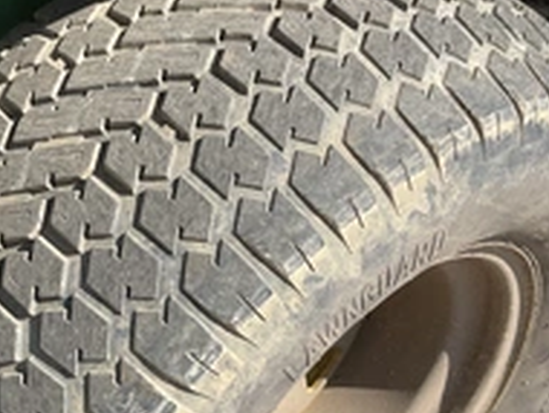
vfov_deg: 24.1
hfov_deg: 31.5
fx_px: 969
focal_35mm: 61
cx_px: 202
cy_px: 231
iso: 25
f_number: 1.8
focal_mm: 3
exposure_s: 1/997
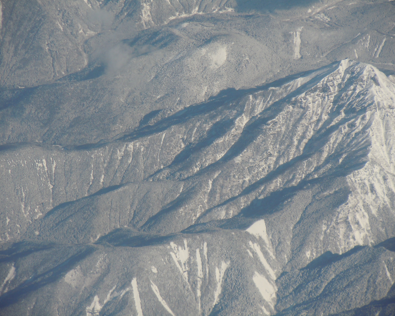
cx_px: 203
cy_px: 157
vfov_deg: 5.6
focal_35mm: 274
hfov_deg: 7.1
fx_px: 3203
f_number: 5.1
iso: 100
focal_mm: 47.2
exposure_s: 1/800
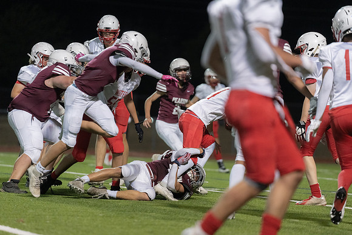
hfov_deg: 10.3
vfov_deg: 6.9
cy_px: 118
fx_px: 1956
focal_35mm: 200
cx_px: 176
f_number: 2.8
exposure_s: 1/1000
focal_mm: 200
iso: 4000
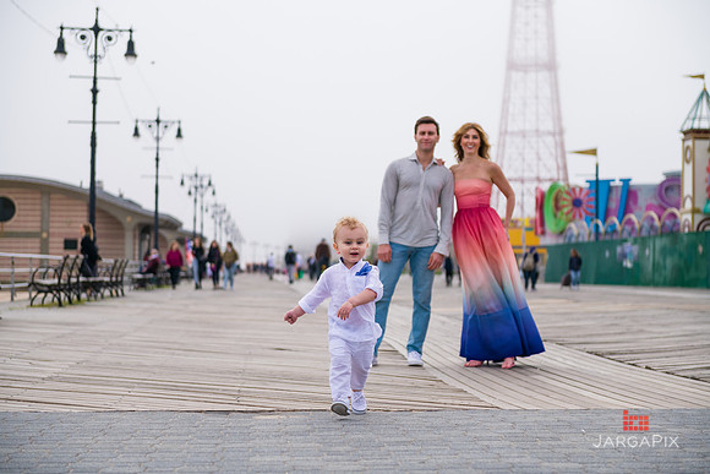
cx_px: 355
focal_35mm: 70
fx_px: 1381
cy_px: 237
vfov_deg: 19.5
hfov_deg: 28.8
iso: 200
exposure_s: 1/4000
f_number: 3.2
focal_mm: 70
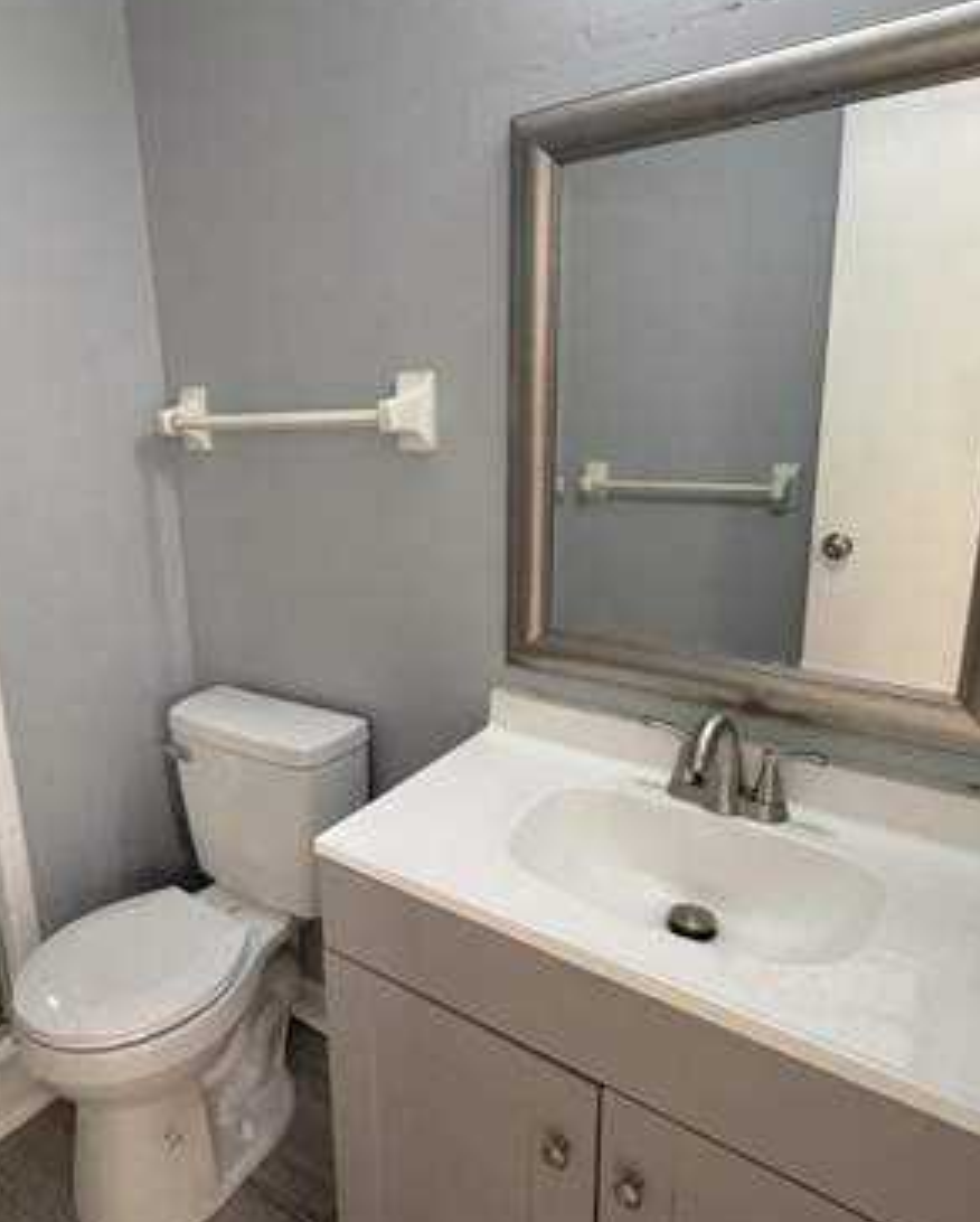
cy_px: 598
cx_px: 295
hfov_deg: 57.0
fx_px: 869
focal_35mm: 24
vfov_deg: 70.2
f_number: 2.2
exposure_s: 1/60
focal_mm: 2.22
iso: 400
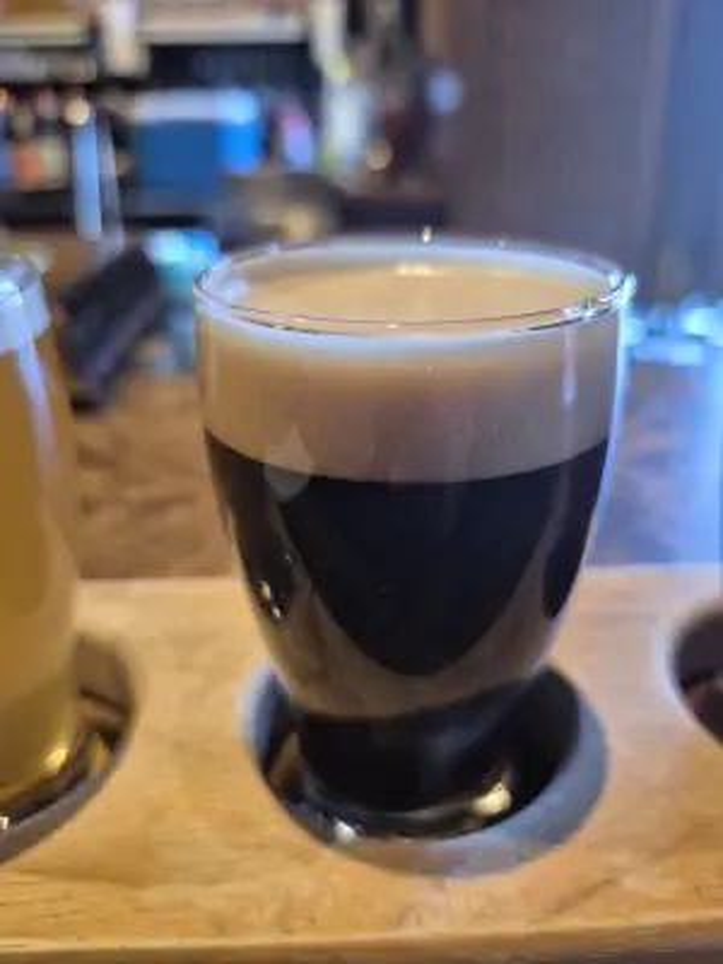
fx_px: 641
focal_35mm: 23
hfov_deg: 58.9
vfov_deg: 73.9
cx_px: 362
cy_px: 482
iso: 800
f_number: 1.8
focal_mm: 5.4
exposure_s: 1/120
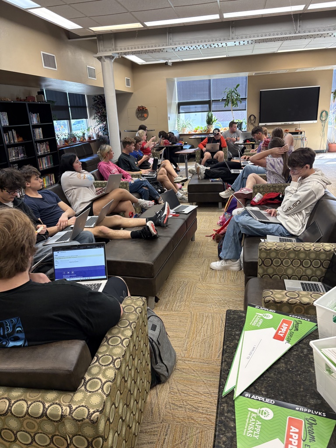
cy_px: 224
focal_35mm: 26
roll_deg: +2.4
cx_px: 168
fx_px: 336
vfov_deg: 67.3
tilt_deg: -18.2
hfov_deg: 53.1
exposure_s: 1/120
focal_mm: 5.96
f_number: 1.6
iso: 160
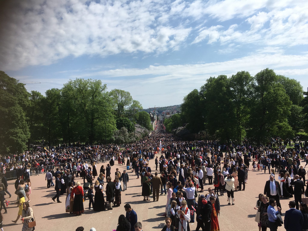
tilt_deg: +2.5
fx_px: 258
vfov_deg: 48.2
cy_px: 116
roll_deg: +2.5
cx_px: 154
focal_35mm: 29
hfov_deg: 61.7
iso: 25
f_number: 2.2
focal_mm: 4.15
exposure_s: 1/2262
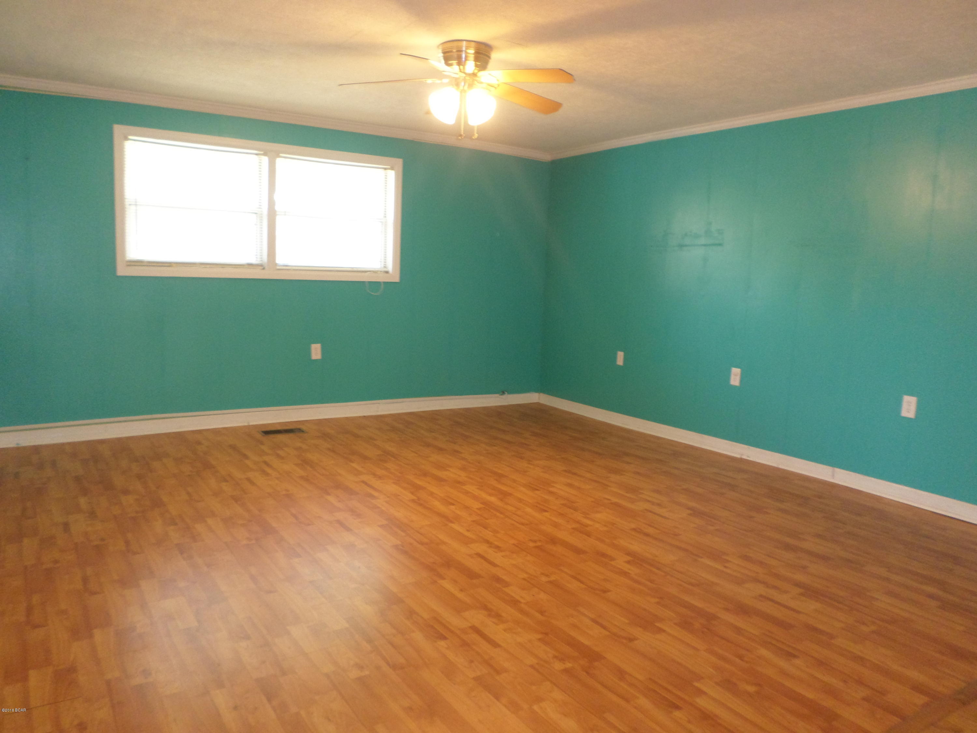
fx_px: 706
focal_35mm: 25
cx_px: 488
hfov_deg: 69.4
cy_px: 366
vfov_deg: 54.9
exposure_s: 1/30
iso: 160
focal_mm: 4.5
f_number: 2.5
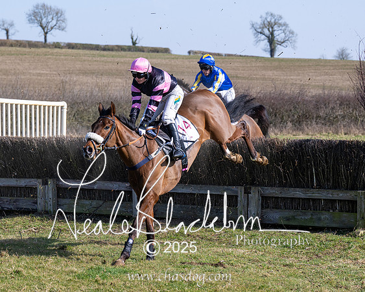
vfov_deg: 12.0
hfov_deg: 14.9
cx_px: 135
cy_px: 141
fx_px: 1391
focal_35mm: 129
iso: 200
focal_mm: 77
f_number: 4
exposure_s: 1/2500
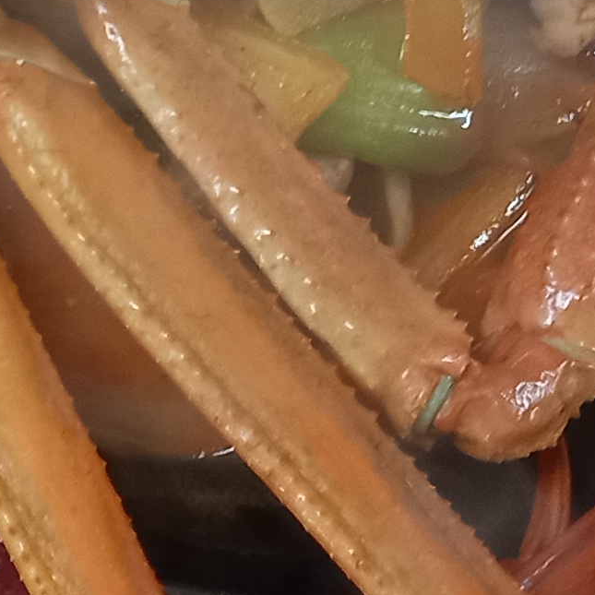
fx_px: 2664
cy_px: -99
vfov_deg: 12.5
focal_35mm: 137
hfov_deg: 11.3
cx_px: -675
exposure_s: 1/30
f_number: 2
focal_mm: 4.6
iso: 160
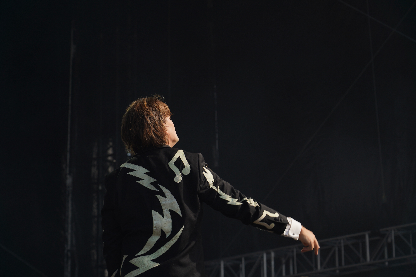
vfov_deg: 13.0
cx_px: 208
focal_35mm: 105
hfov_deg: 19.5
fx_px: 1213
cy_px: 138
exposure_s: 1/320
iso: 100
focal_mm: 105
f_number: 6.3
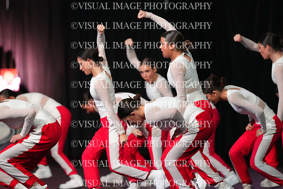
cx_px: 142
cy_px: 94
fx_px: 2359
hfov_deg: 6.9
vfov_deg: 4.6
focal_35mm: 300
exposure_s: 1/1250
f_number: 3.5
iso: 16000
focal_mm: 300
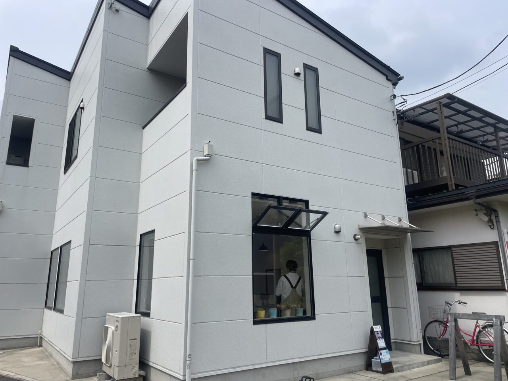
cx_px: 254
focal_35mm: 26
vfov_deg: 53.1
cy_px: 190
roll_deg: +0.9
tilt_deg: +13.4
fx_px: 382
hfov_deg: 67.3
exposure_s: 1/5556
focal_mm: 4.2
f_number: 1.6
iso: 50
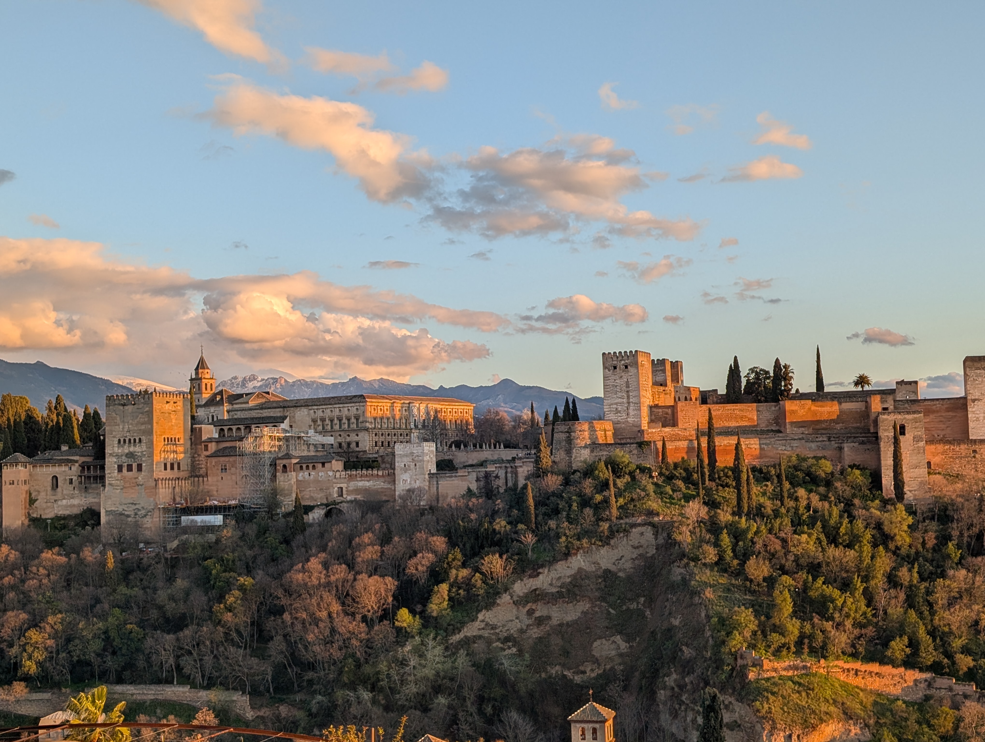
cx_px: 492
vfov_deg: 29.7
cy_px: 371
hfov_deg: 38.9
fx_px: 1396
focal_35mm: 49
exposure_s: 1/204
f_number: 1.68
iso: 19
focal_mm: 6.9
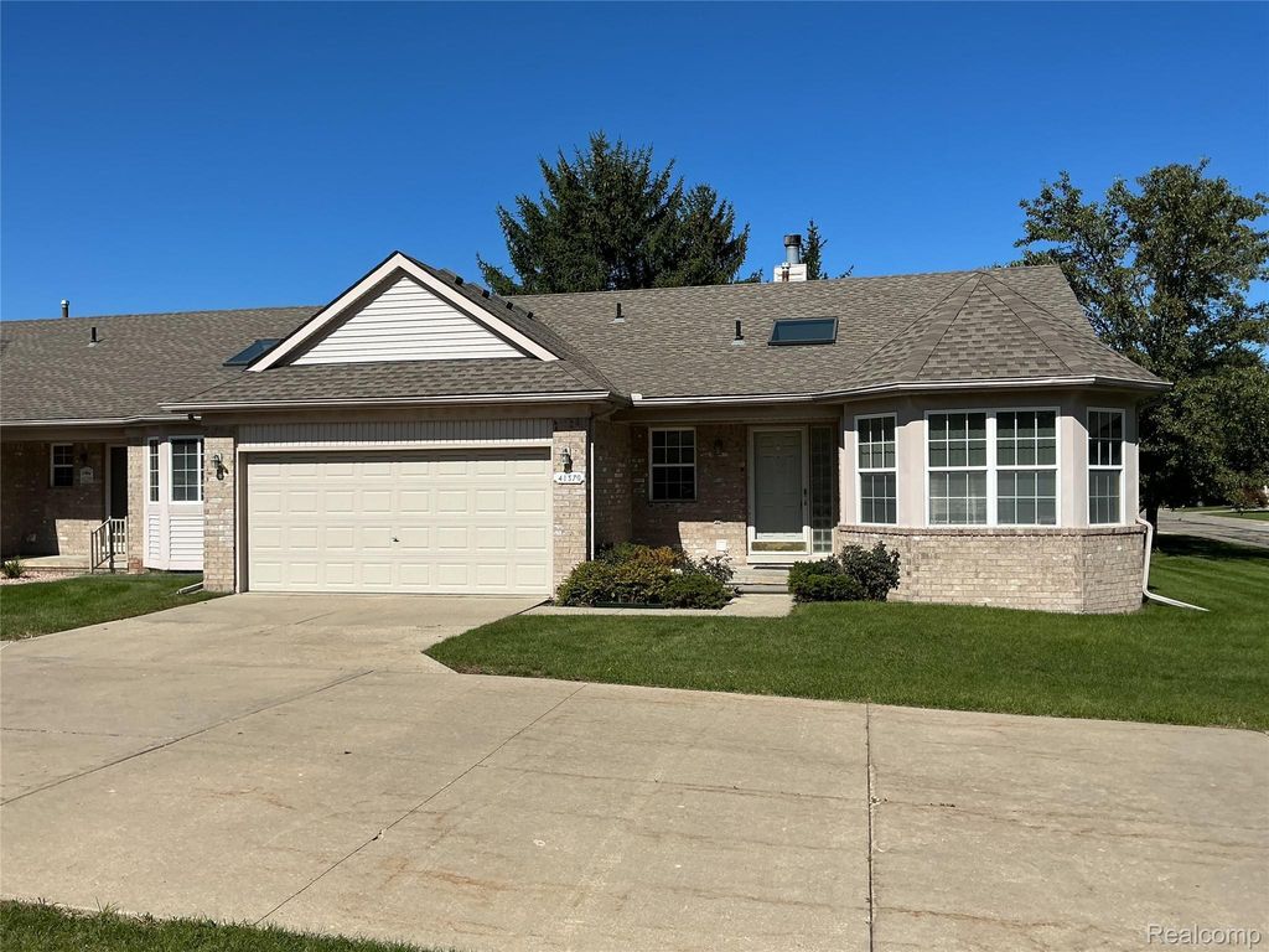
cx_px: 634
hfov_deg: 61.7
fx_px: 1063
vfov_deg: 48.2
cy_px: 476
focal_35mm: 29
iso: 25
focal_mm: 3
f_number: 1.8
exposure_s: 1/3125
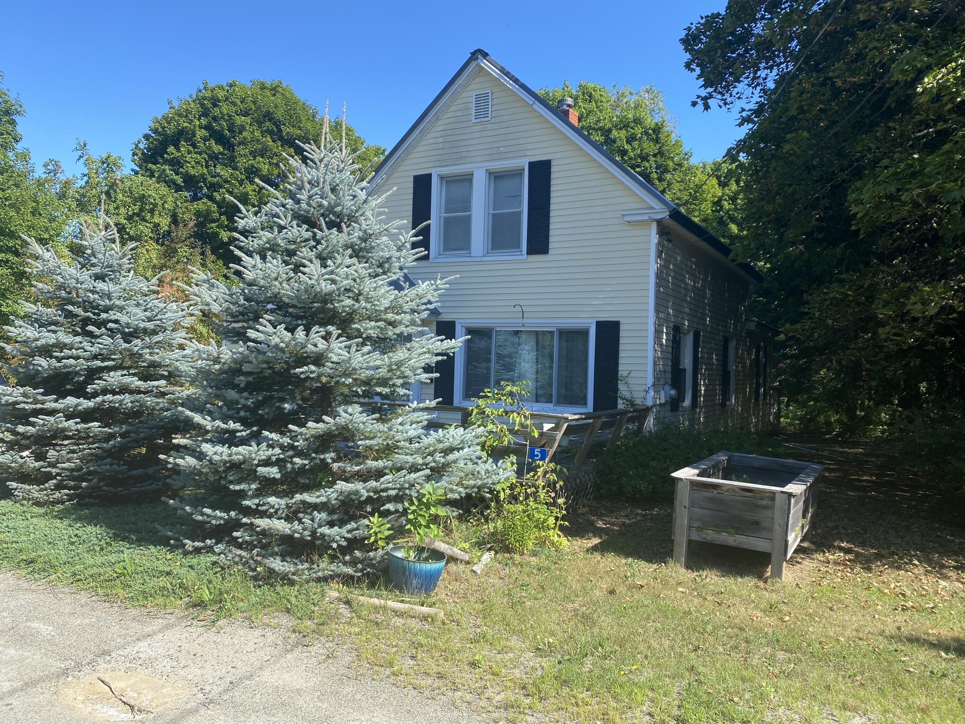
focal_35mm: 26
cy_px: 362
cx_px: 482
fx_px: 725
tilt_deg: -0.6
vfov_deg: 53.1
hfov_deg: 67.3
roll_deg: -2.5
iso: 32
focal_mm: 4.25
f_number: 1.8
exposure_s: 1/1147
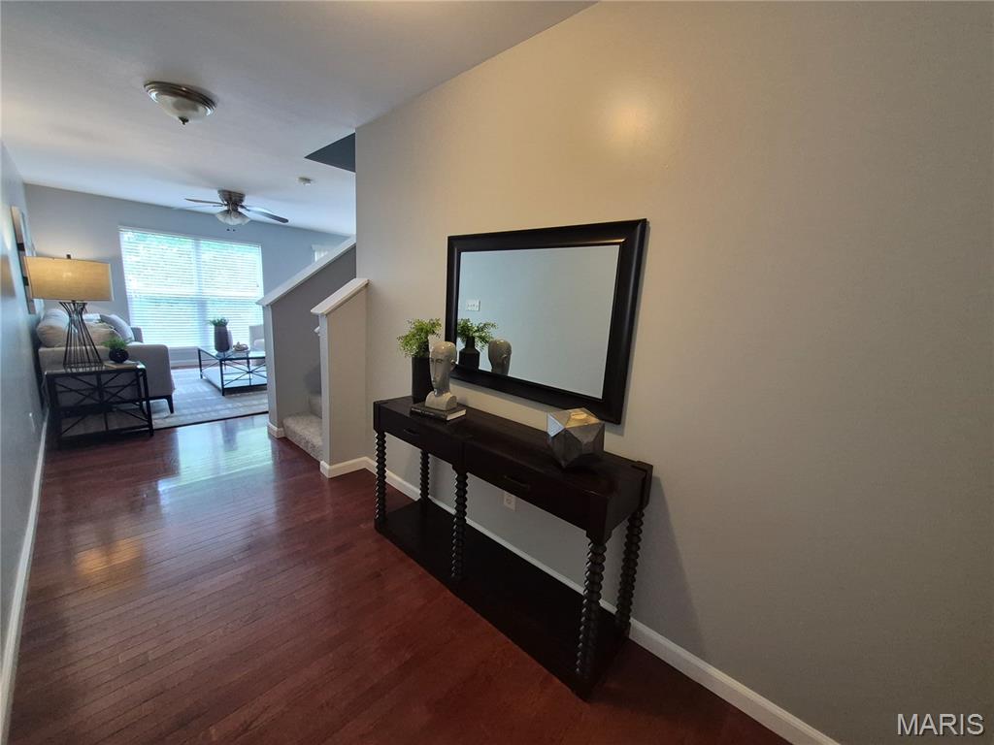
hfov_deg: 106.2
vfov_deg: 89.9
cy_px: 372
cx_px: 497
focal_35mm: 13
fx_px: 373
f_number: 2.2
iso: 640
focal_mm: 1.74
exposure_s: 1/60
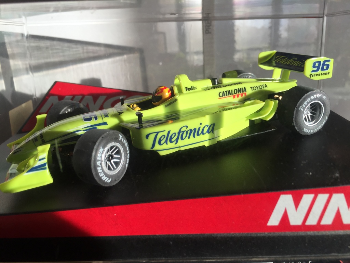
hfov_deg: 61.7
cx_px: 175
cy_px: 132
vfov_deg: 48.2
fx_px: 293
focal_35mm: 29
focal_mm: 4.15
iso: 32
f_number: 2.2
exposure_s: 1/356
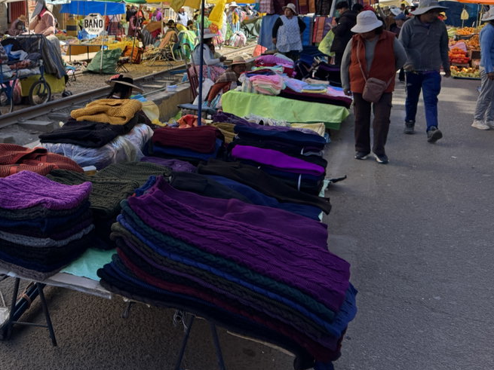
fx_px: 628
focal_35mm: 44
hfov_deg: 41.2
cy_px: 90
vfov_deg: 32.2
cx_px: 101
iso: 80
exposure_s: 1/1311
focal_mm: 6.76
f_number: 1.78
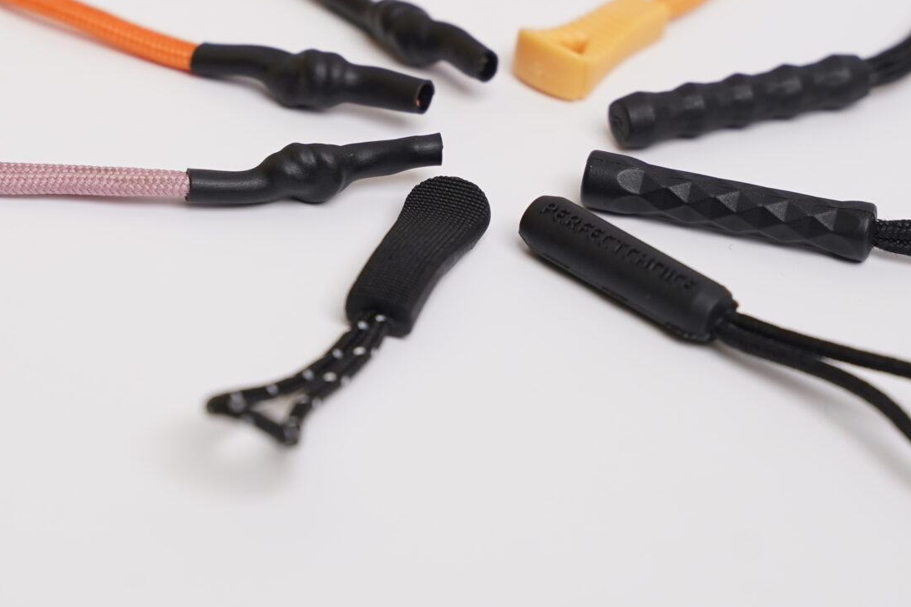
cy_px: 128
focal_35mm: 176
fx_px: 4453
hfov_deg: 11.7
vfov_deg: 7.8
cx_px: 344
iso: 400
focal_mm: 75
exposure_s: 1/100
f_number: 5.6
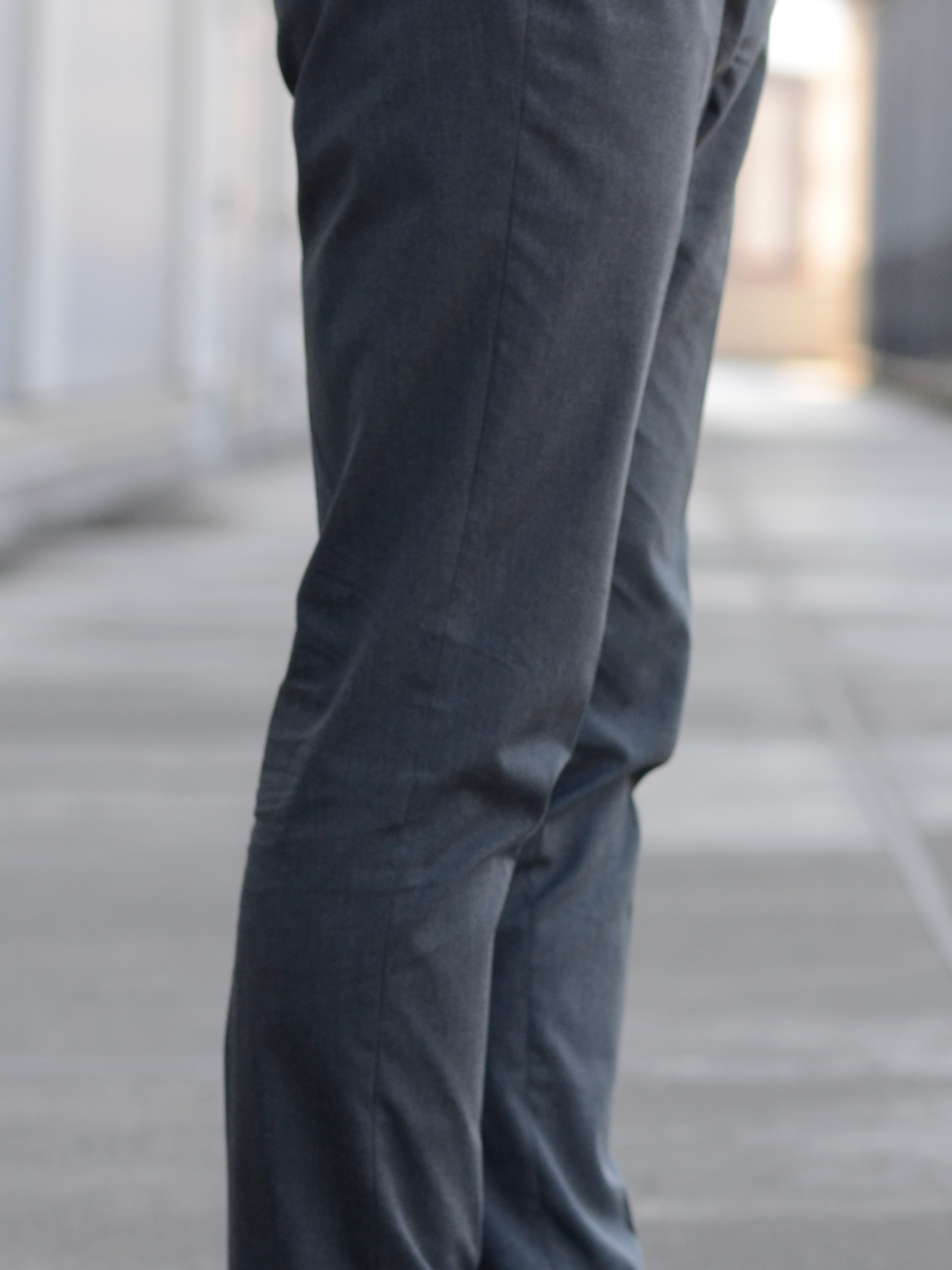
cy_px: 528
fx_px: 8429
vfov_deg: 8.6
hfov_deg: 6.5
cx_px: 539
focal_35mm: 230
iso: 320
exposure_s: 1/500
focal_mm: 85
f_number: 1.8
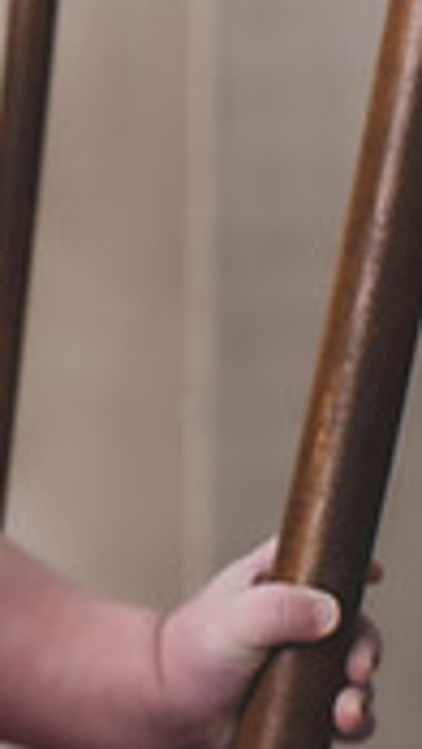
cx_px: -833
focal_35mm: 182
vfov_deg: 11.8
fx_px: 3617
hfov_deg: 6.2
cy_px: 214
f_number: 2.8
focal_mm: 50
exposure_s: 1/200
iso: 200
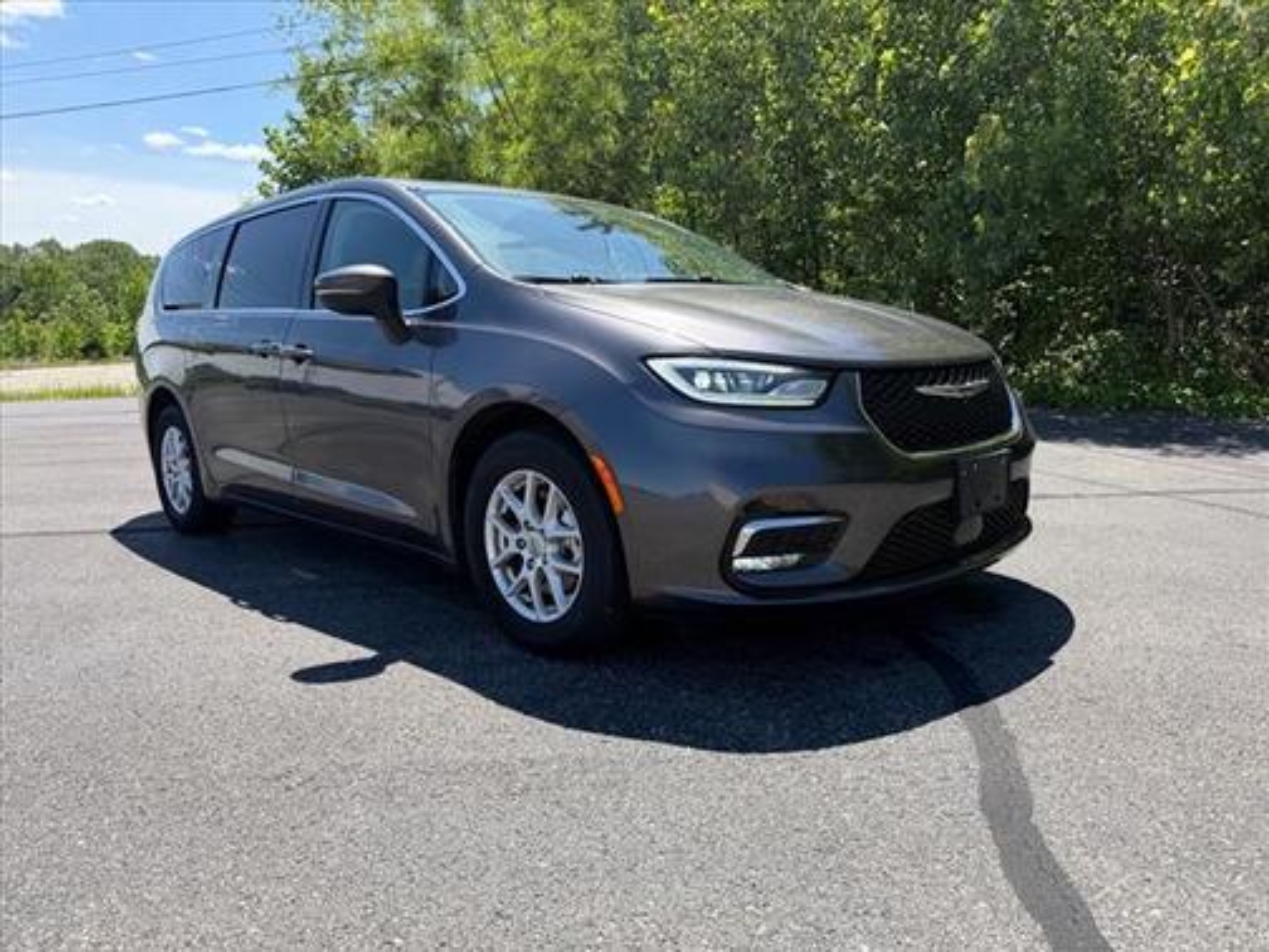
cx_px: 634
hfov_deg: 71.6
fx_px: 880
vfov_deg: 56.8
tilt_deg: -11.2
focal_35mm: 24
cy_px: 476
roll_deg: +2.6
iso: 100
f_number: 1.78
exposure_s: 1/2525
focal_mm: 6.76
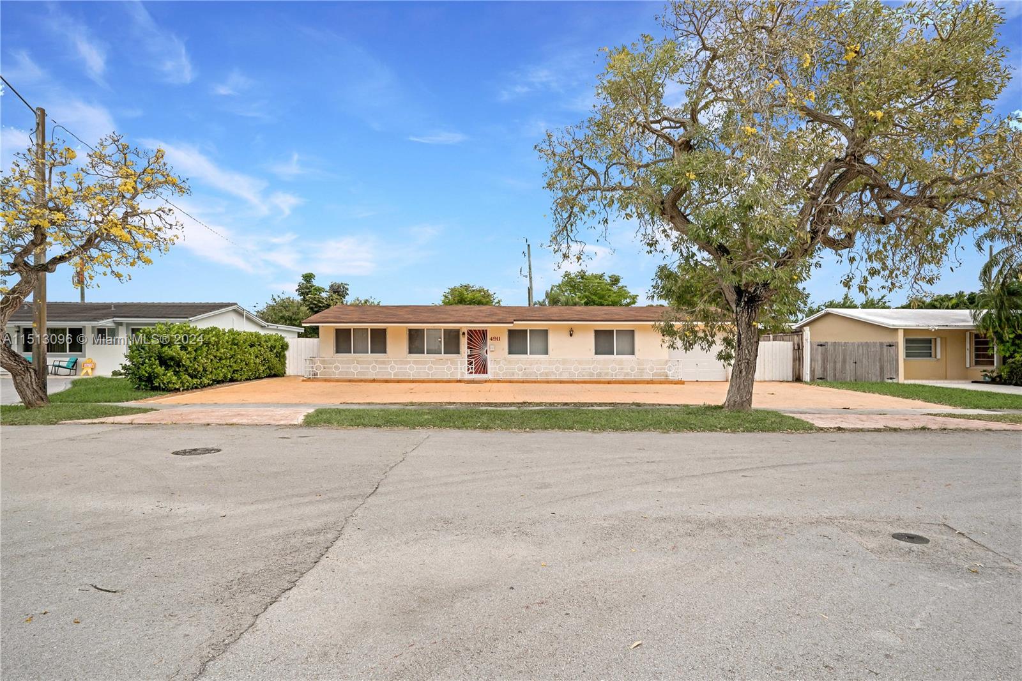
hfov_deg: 86.9
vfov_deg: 64.5
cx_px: 511
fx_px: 539
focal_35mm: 19
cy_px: 340
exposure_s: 1/100
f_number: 11
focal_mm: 19
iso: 100
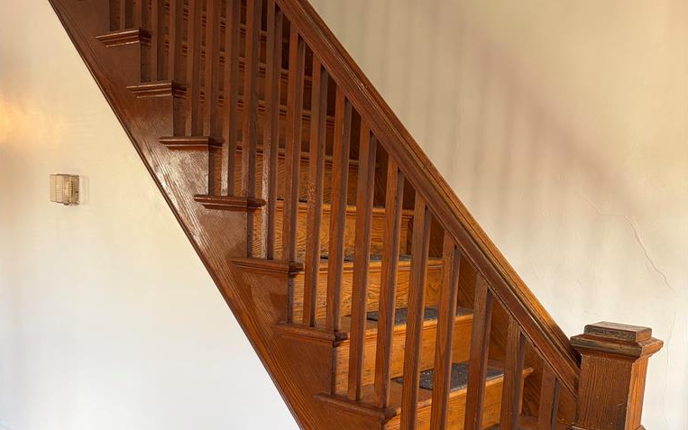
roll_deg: -3.7
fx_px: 694
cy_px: 316
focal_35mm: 37
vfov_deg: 33.8
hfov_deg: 52.7
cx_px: 343
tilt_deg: -5.7
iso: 125
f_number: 1.6
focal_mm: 5.96
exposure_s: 1/60
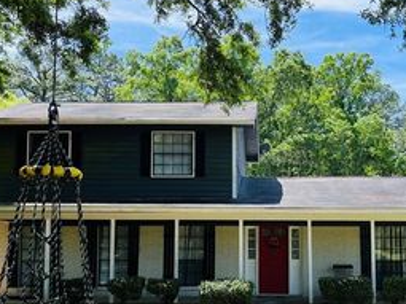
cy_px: 198
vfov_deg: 28.4
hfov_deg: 37.3
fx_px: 598
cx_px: 255
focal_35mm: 51
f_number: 1.6
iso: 50
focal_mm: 5.1
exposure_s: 1/1066
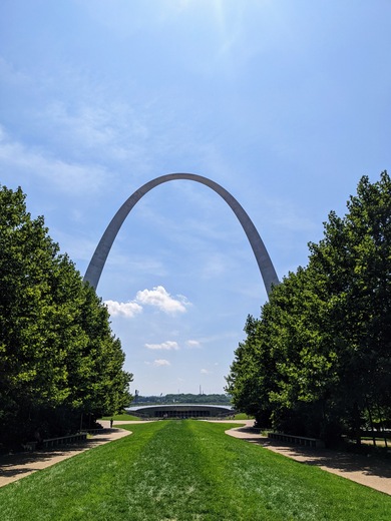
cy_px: 260
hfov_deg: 51.4
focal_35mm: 27
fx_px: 407
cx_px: 196
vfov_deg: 65.3
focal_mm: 4.38
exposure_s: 1/7812
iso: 64
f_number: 1.73
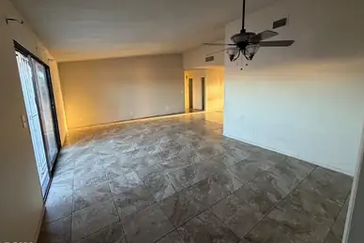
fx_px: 152
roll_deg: +2.0
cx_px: 181
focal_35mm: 15
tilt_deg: -9.7
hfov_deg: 100.4
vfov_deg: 77.2
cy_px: 111
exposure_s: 1/95
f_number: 2.2
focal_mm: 2.22
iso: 320
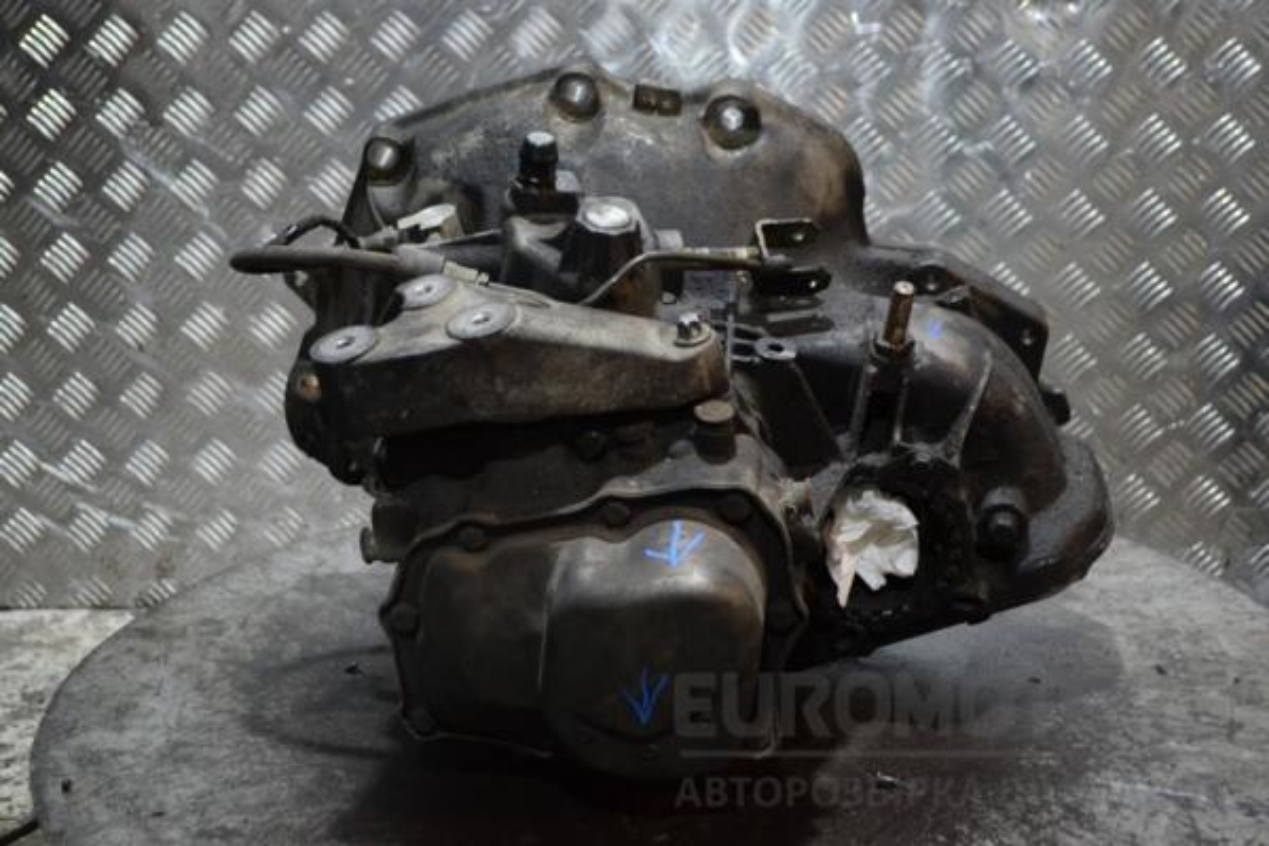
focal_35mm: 52
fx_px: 1850
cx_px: 634
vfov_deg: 25.8
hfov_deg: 37.9
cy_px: 423
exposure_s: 1/30
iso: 1600
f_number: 5
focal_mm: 35
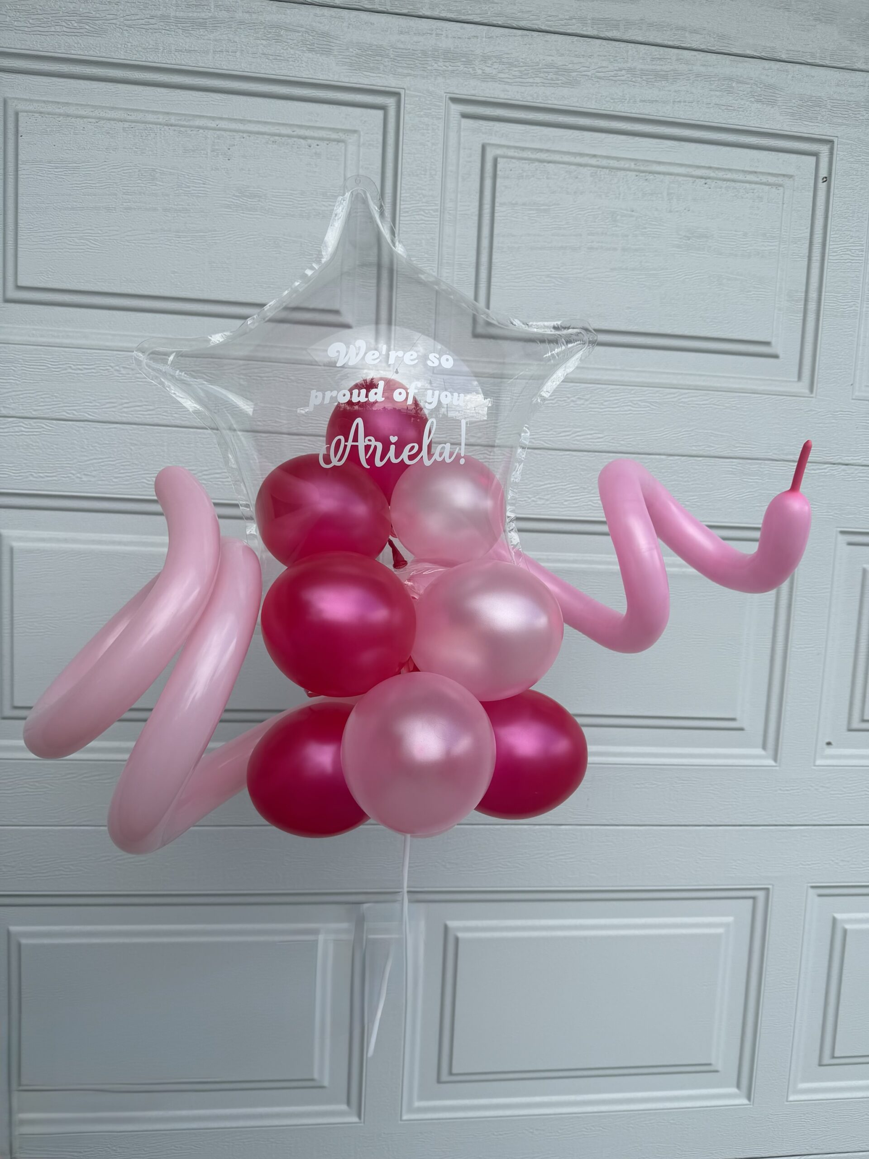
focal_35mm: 24
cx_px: 434
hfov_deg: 56.8
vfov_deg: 71.6
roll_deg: -3.3
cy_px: 580
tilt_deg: -4.2
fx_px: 803
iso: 80
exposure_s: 1/2110
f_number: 1.78
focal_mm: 6.76
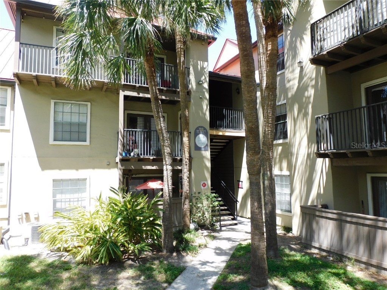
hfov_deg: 71.6
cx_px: 194
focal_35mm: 24
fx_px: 268
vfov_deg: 56.8
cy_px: 145
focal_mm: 4.3
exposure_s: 1/200
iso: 125
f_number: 3.3
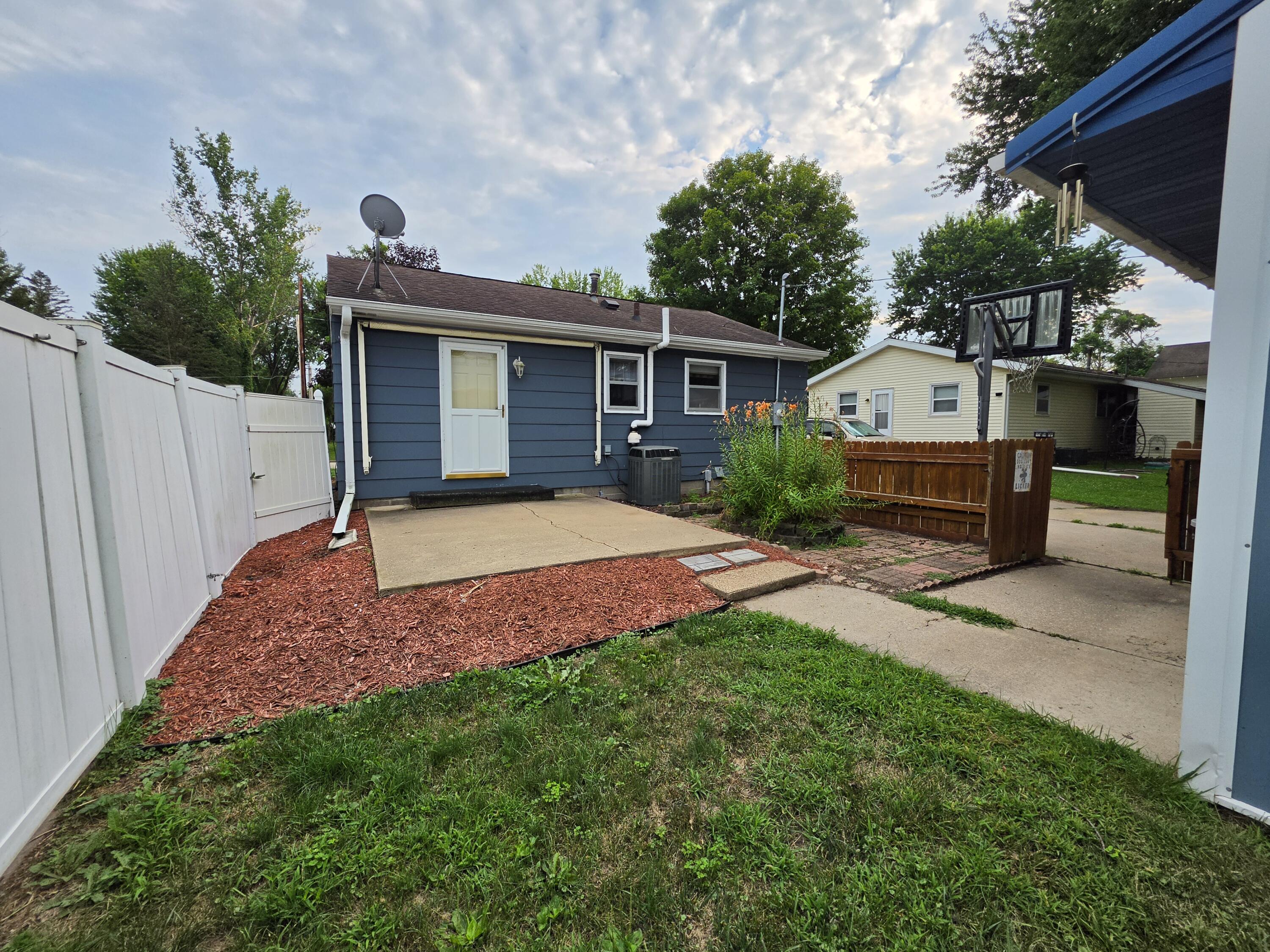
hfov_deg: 106.2
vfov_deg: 89.9
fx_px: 477
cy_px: 476
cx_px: 635
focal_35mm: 13
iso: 32
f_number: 1.9
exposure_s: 1/1102
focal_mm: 2.2
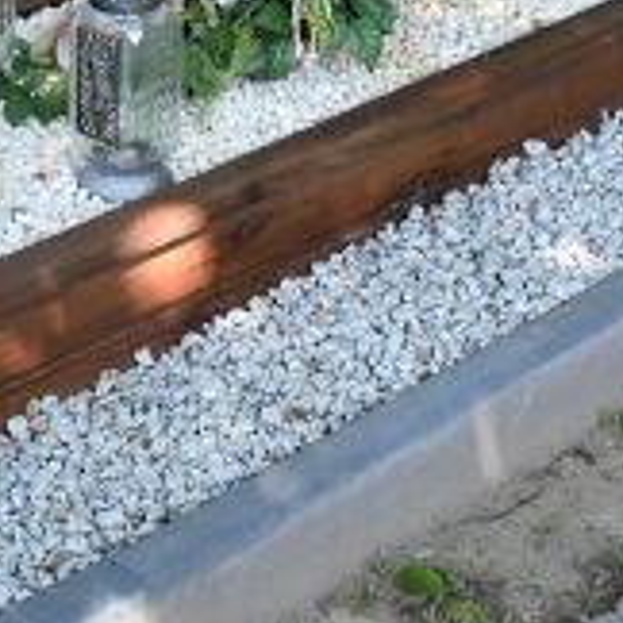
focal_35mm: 111
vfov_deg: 15.1
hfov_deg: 15.5
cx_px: 58
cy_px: -148
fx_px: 2260
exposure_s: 1/250
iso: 800
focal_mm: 22
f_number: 8
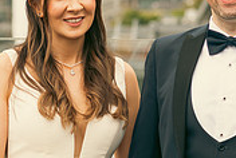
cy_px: 96
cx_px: 196
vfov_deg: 5.2
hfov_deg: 7.8
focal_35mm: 263
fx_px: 1727
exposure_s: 1/250
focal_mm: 80
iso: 160
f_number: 3.5
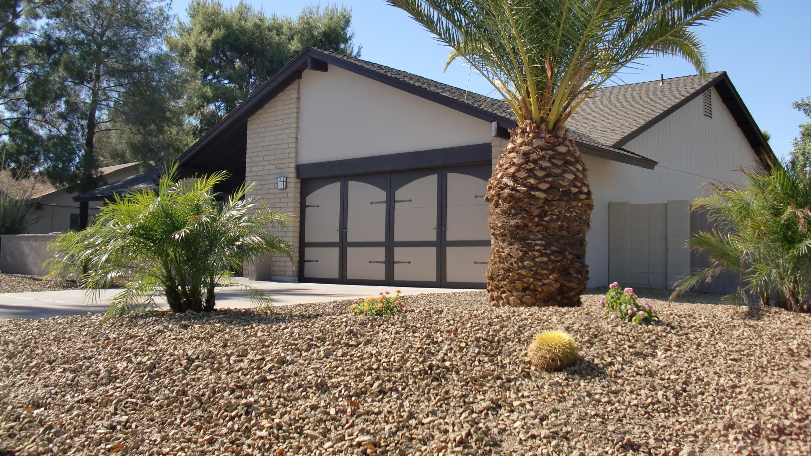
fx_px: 860
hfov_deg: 50.5
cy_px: 170
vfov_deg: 29.6
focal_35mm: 40
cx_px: 399
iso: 64
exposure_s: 1/800
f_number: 2.8
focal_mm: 6.3
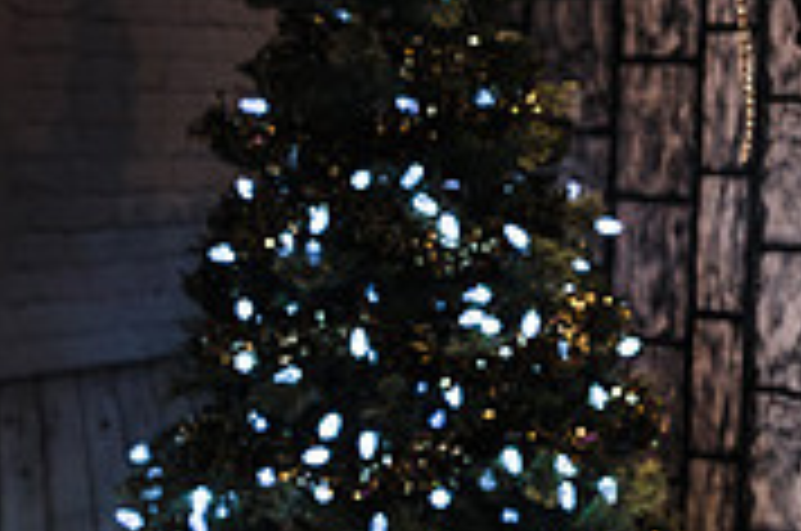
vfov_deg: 16.4
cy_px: 250
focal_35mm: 83
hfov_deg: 24.1
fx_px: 1843
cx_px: 648
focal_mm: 24
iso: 400
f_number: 3.5
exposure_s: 1/60
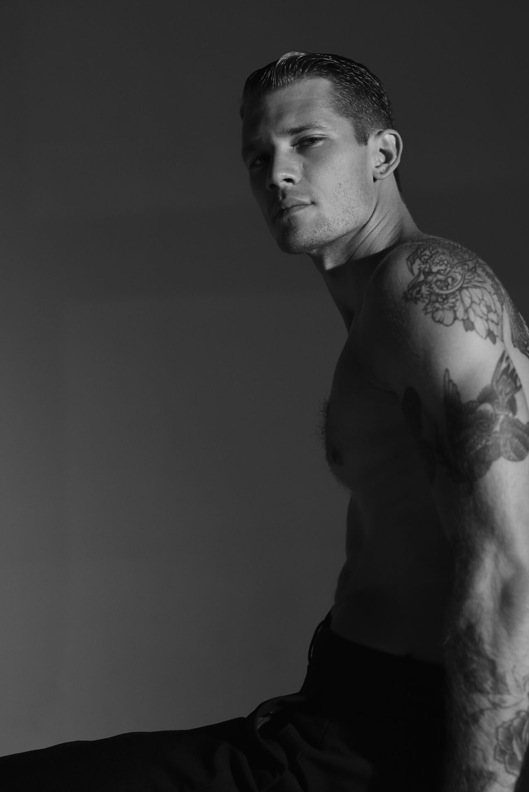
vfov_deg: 30.1
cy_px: 427
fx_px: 1475
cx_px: 341
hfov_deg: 20.3
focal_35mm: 67
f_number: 2.8
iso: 640
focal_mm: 50
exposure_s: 1/400
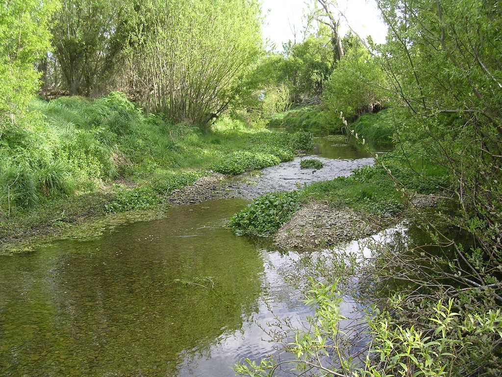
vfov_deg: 37.7
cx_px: 251
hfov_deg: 49.0
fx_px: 551
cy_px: 188
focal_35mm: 38
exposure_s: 1/198
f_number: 2.8
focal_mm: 5.8
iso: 100
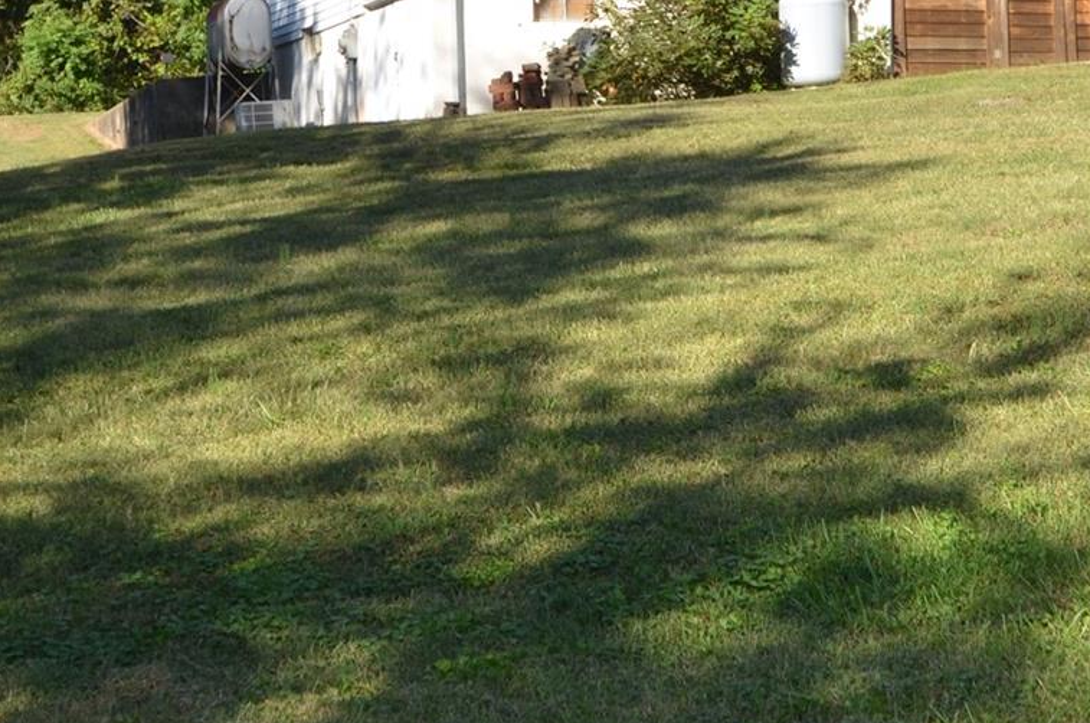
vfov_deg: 18.4
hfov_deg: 27.4
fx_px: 2207
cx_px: 802
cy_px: 122
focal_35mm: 73
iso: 100
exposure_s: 1/200
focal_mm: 18
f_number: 8
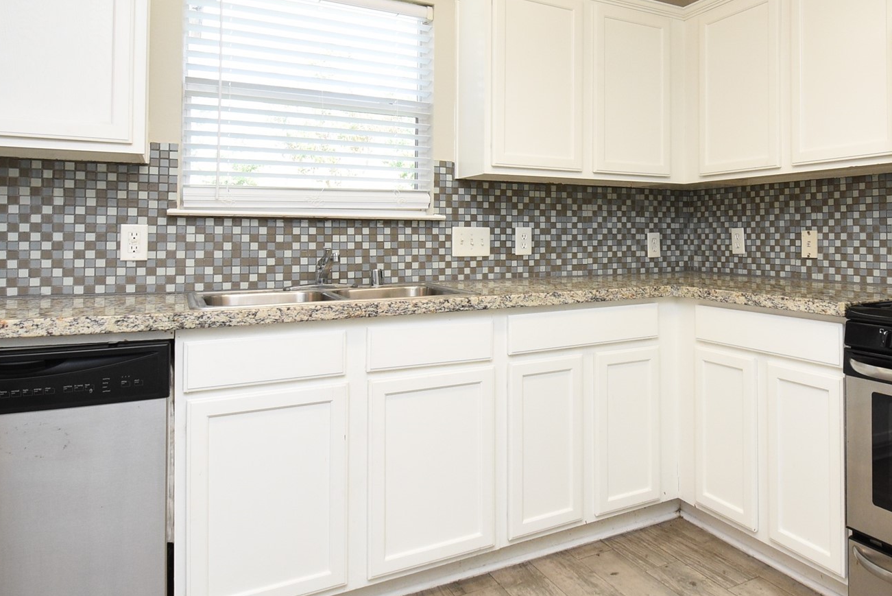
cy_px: 217
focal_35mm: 25
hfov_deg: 70.1
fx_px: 620
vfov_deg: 50.7
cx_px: 569
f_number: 7.1
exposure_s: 1/60
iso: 800
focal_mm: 10
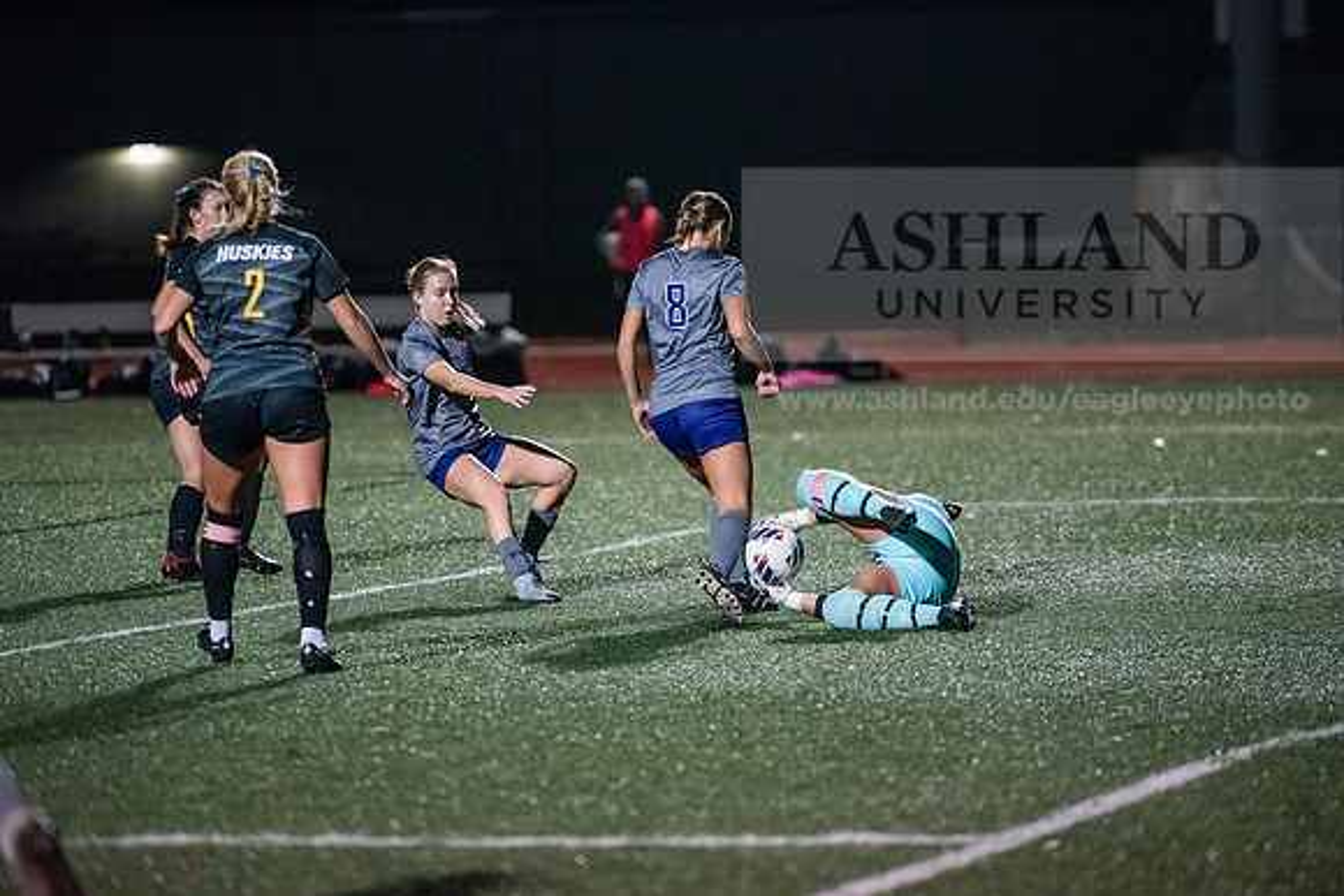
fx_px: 7468
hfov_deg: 10.3
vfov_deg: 6.9
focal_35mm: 200
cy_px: 448
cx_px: 672
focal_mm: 200
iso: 8000
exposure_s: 1/1250
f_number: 2.8
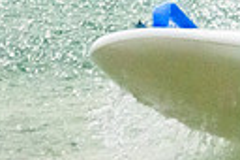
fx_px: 30161
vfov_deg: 0.3
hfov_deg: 0.5
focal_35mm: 4530
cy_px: -61
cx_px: 461
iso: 25600
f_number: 11
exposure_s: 1/4000
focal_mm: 1000
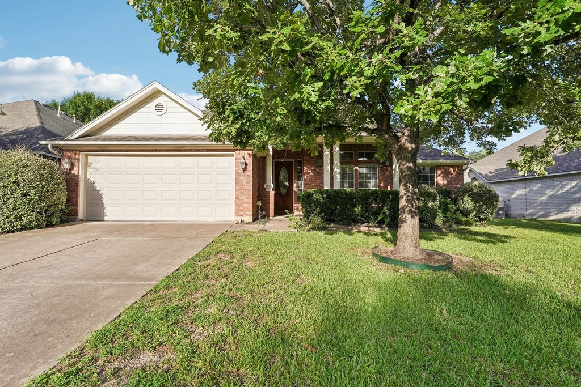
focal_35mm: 17
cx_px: 290
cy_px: 194
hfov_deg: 92.9
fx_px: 276
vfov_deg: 70.1
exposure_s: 1/800
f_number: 8
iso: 400
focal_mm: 17.1
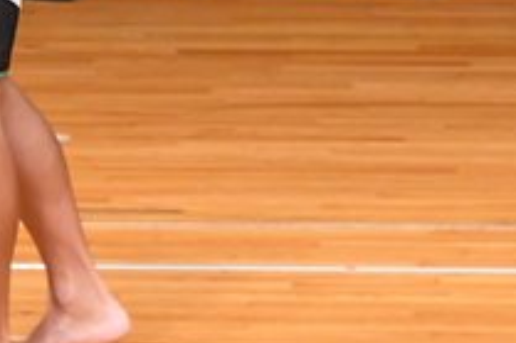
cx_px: 28
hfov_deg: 2.0
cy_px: -175
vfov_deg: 1.3
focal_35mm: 1055
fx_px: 15109
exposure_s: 1/400
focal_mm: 190
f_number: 5.6
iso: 4000
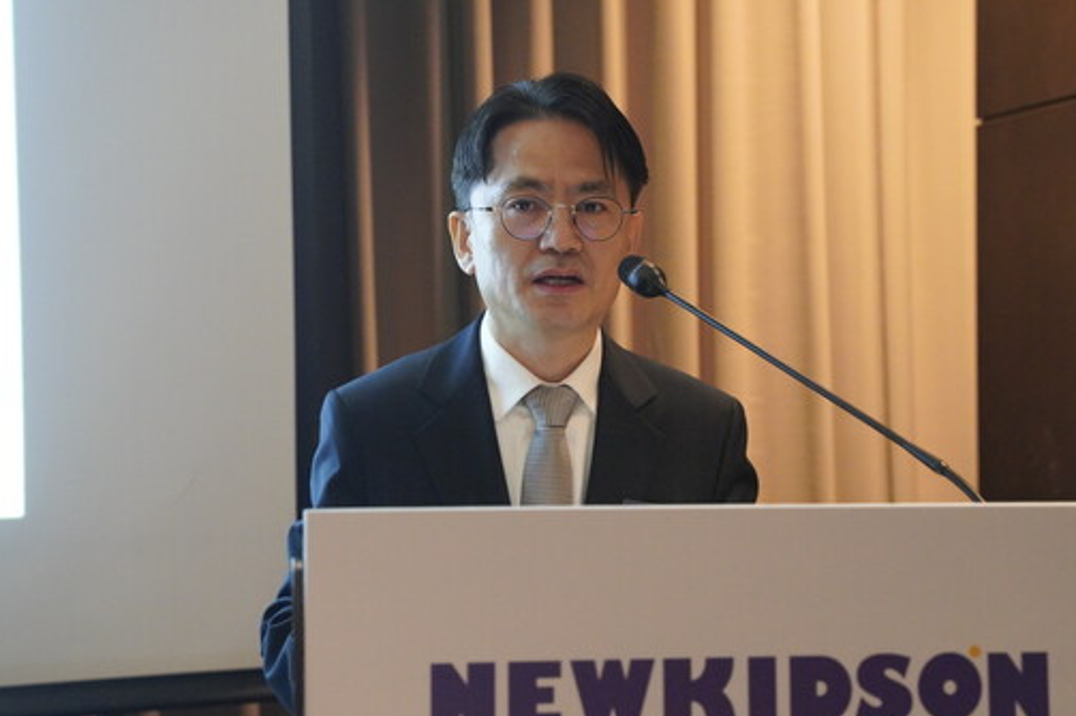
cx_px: 571
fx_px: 1852
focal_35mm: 62
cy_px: 406
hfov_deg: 32.4
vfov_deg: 21.9
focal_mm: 52
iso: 12800
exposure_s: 1/160
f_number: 4
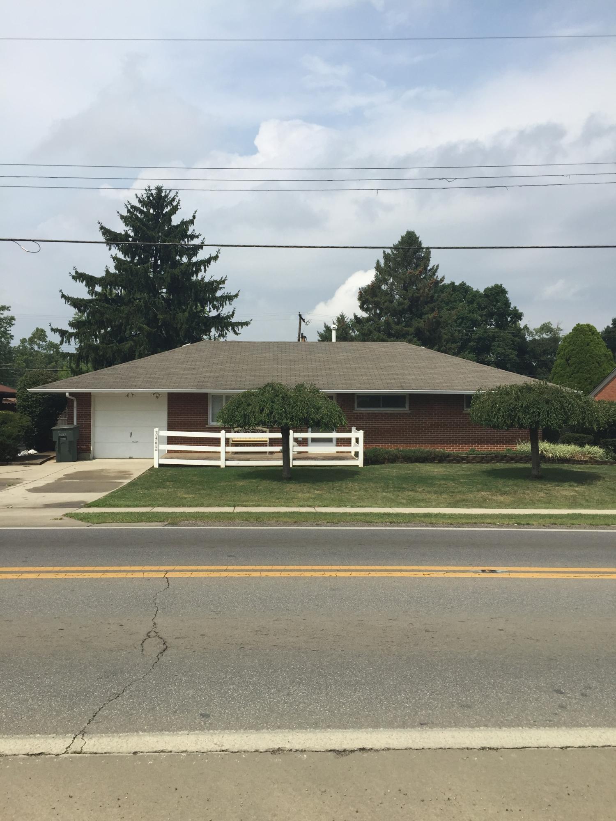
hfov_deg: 48.2
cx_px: 308
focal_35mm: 29
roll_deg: -0.9
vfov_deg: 61.7
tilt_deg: +2.5
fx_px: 688
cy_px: 410
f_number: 2.2
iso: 32
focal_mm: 4.15
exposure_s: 1/3968
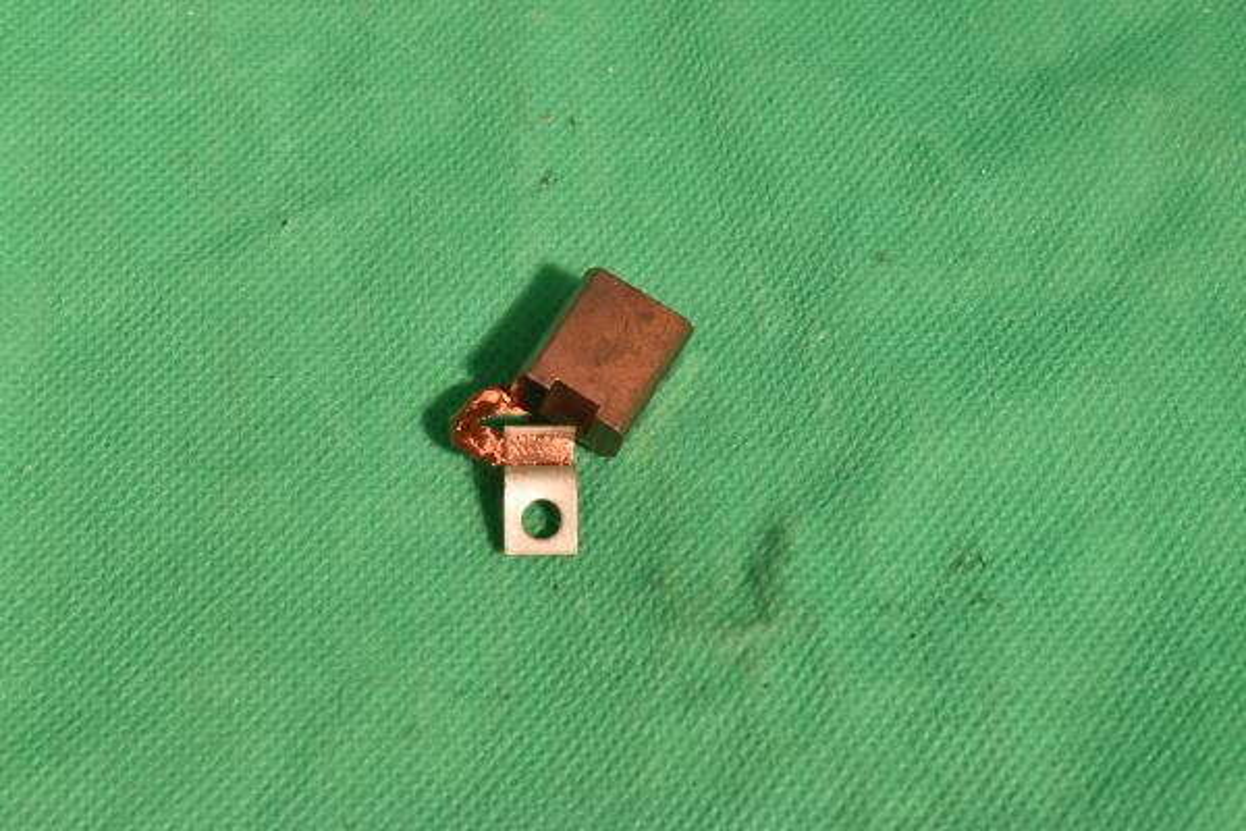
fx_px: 2596
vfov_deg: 18.2
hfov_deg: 27.0
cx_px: 623
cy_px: 416
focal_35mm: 75
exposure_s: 1/80
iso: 2000
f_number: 14
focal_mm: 50
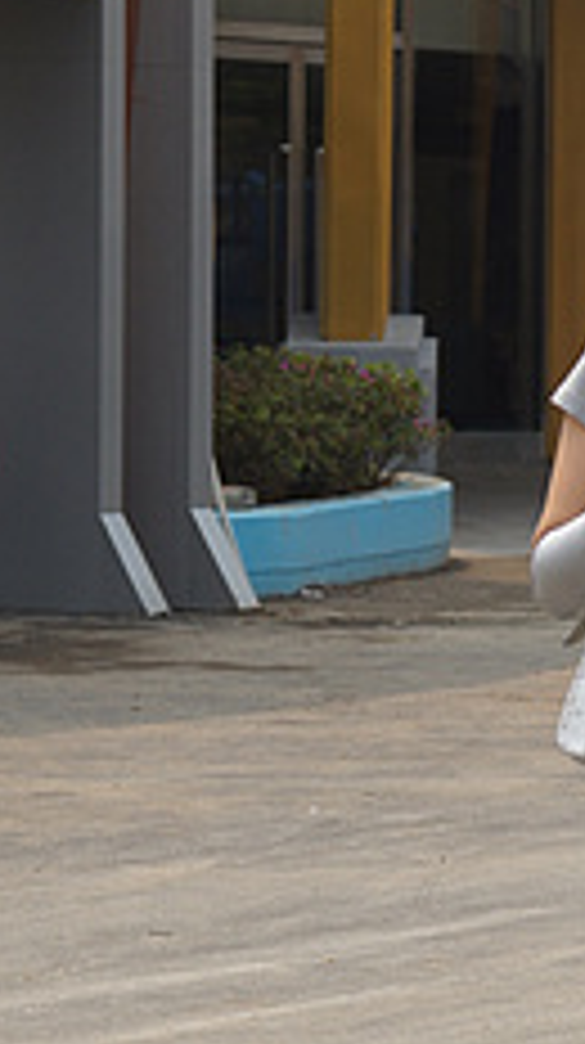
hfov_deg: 5.1
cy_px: 360
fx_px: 6555
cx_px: 922
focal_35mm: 237
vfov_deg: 9.1
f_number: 5
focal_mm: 50
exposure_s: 1/640
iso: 100
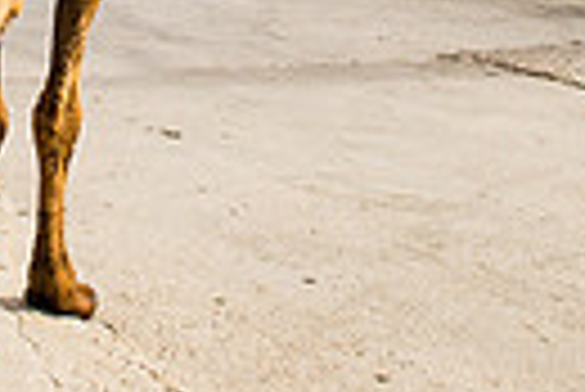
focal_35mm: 107
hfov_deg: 18.5
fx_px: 1741
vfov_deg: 12.0
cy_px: -264
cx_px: -22
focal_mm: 24
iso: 200
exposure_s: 1/2500
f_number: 2.8
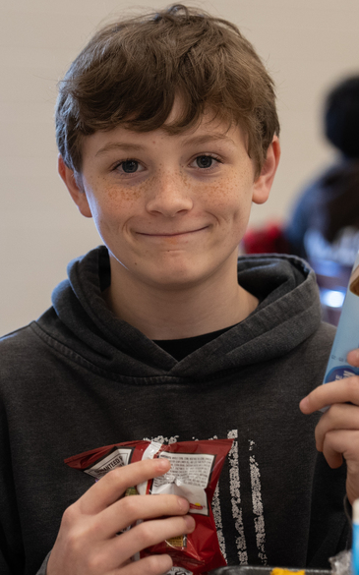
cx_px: 248
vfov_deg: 20.8
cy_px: 285
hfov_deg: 13.0
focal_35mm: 100
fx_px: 1567
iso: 1600
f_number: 2.8
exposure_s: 1/160
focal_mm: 56
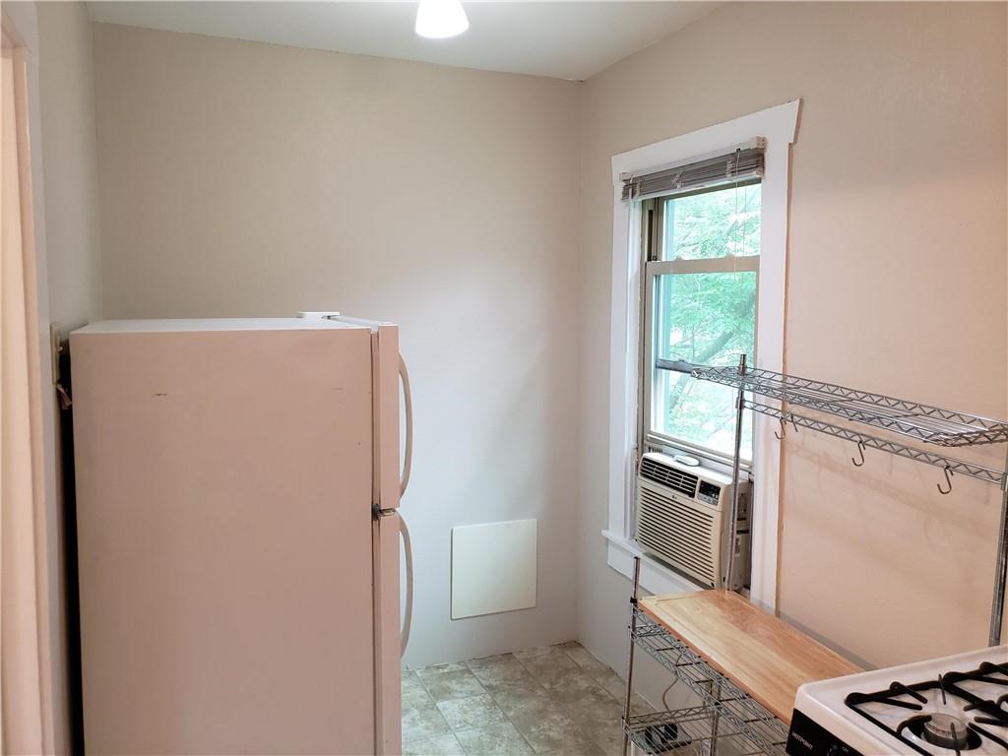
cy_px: 378
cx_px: 504
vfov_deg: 53.1
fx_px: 757
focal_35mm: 26
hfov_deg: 67.3
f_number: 1.5
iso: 320
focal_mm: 4.3
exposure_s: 1/60
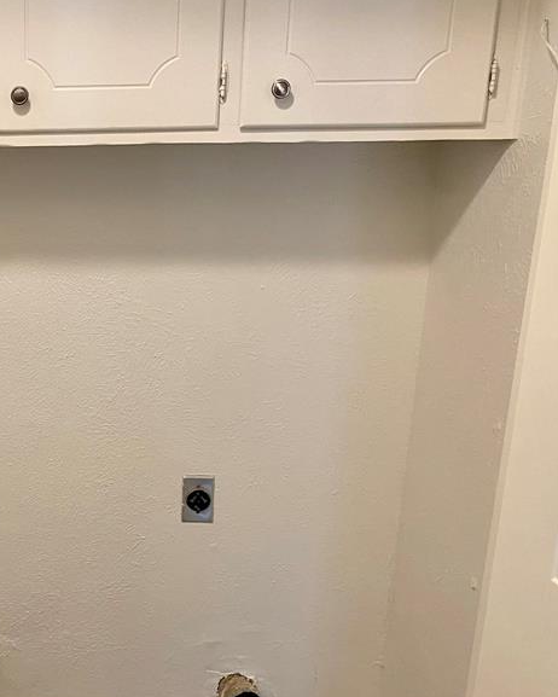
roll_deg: +0.6
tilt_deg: -15.6
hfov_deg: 31.0
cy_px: 379
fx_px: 928
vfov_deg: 41.1
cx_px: 0
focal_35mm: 45
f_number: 1.8
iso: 125
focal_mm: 4.25
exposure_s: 1/60
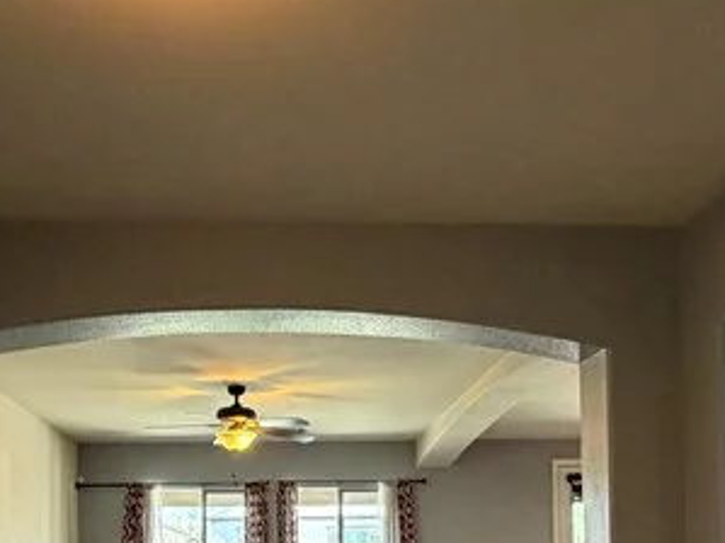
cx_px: 344
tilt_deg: +1.3
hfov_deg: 39.7
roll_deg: +0.7
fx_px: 1005
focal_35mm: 48
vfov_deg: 28.3
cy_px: 550
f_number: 2.2
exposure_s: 1/60
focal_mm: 2.22
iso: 400
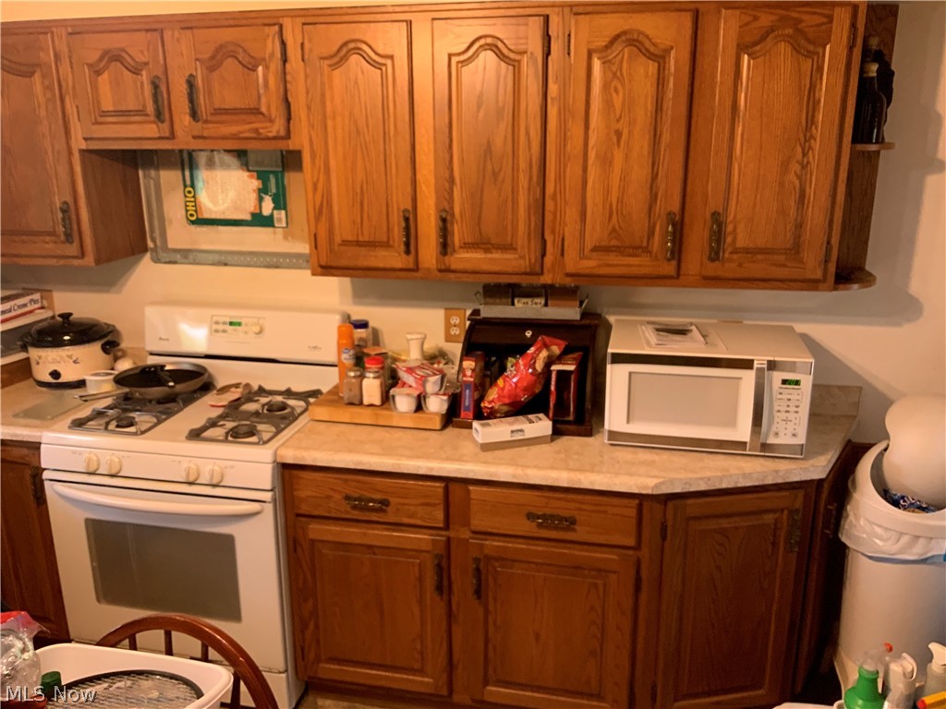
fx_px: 793
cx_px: 473
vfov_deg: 48.2
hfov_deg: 61.7
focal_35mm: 29
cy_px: 354
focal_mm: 3
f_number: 1.8
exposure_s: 1/60
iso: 200
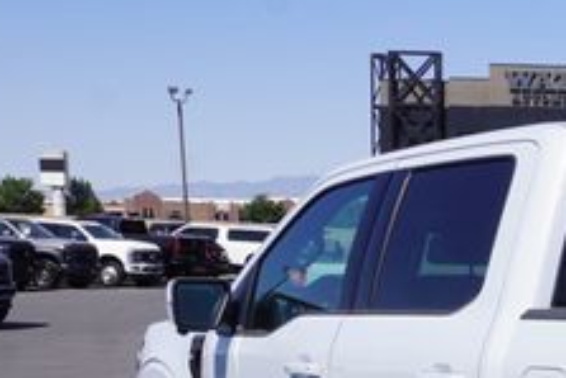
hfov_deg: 21.0
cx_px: 774
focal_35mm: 86
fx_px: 1353
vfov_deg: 15.0
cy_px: 520
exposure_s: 1/160
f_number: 10
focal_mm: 20
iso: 100
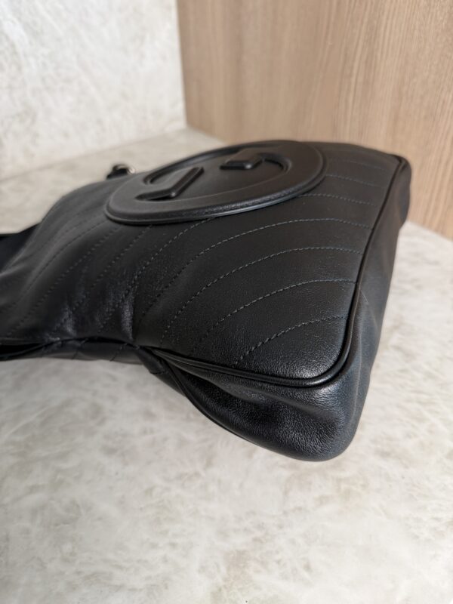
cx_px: 226
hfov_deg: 56.8
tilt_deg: -39.9
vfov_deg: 71.6
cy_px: 302
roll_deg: +1.3
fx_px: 419
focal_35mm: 24
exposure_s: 1/120
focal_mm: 6.76
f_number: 1.78
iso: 160
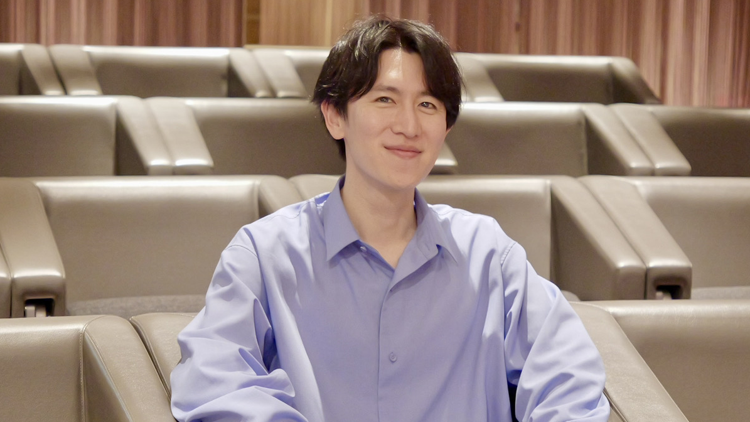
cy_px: 204
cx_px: 374
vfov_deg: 14.9
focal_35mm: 81
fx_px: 1611
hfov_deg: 26.2
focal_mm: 34
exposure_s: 1/60
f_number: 2.8
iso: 6400
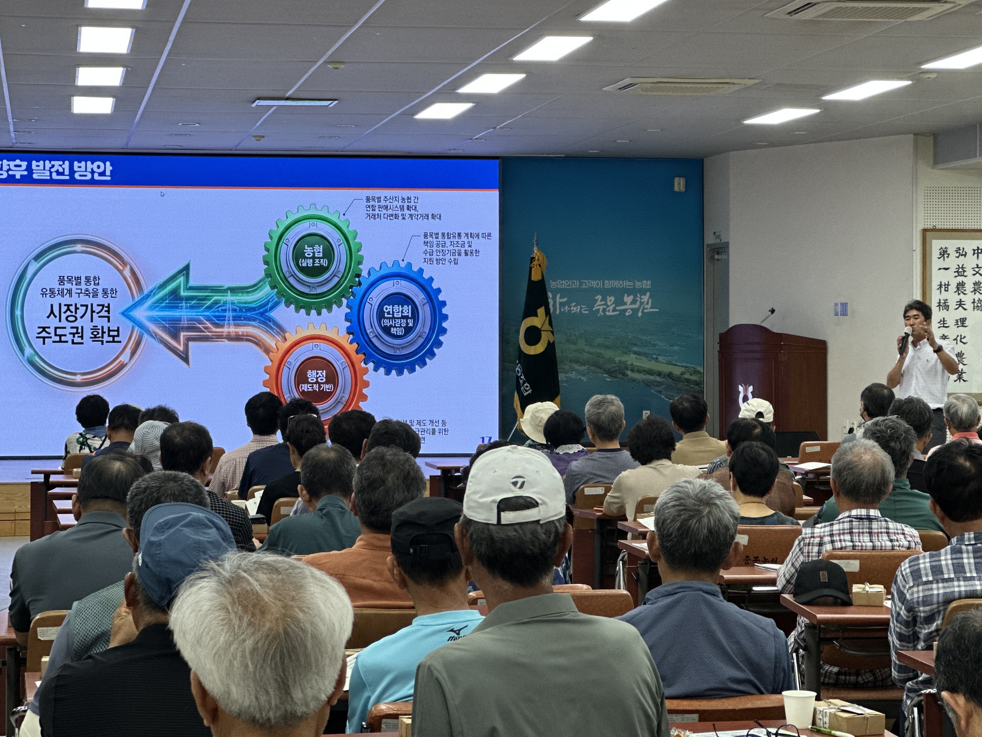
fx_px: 2610
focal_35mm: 92
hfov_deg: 21.3
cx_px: 524
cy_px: 347
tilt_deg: +0.9
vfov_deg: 16.1
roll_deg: +0.6
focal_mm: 9
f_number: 2.8
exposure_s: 1/120
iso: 200
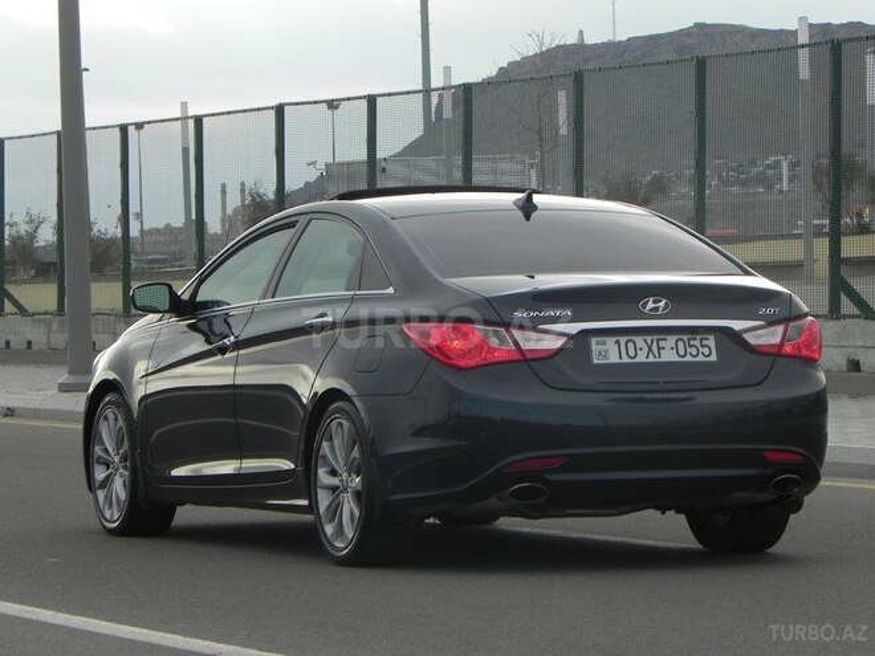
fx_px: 4651
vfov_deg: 8.1
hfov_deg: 10.7
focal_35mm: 184
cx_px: 438
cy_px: 328
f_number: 6.3
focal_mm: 32.7
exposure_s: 1/329
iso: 160
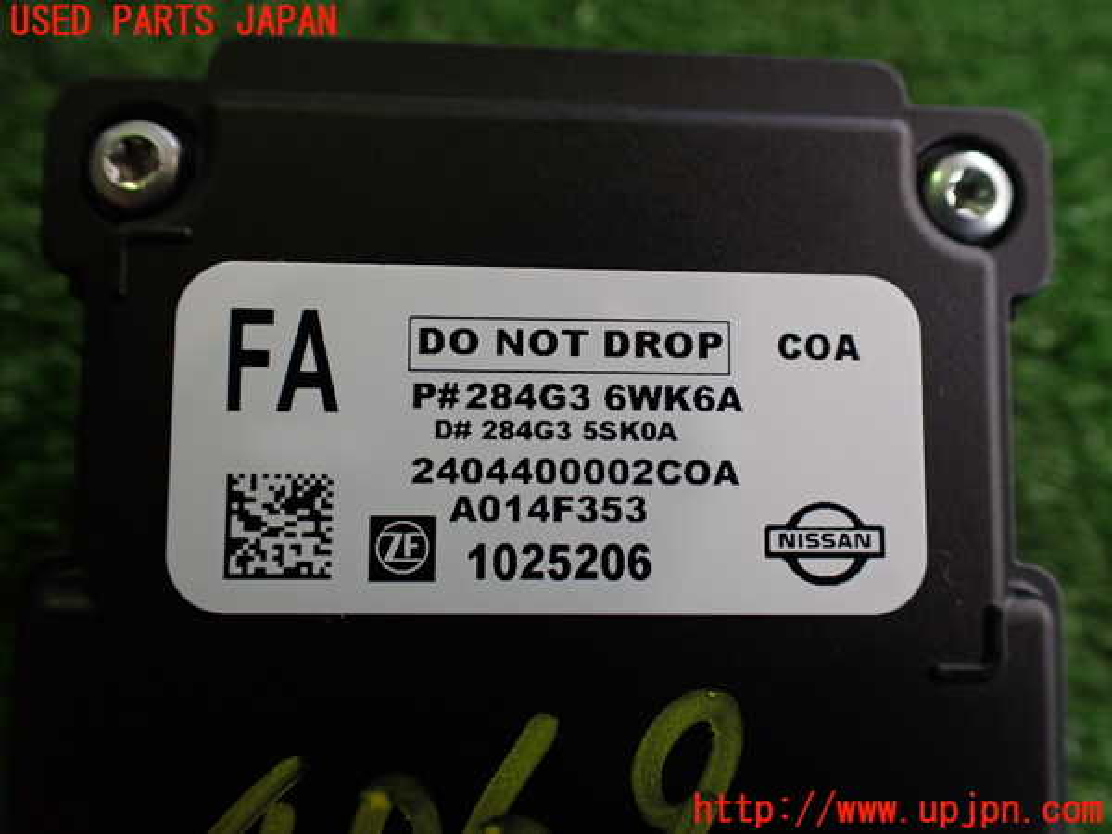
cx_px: 556
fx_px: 964
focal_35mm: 30
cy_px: 417
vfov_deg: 46.8
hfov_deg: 60.0
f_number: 2.3
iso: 320
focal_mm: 5.4
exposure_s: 1/125
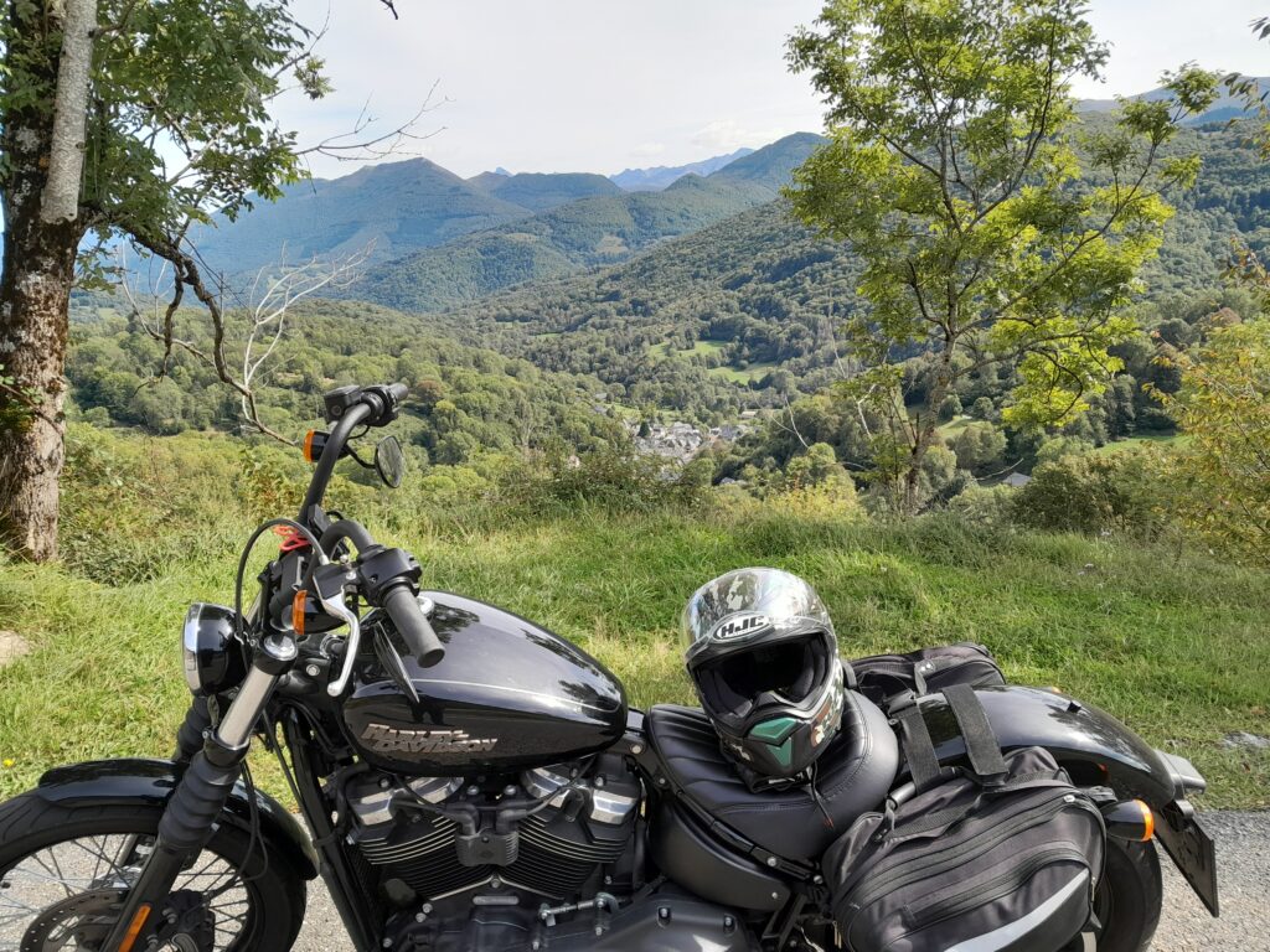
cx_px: 635
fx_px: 991
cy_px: 476
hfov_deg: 65.3
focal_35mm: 27
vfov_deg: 51.4
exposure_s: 1/137
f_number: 1.8
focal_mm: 4
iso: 40
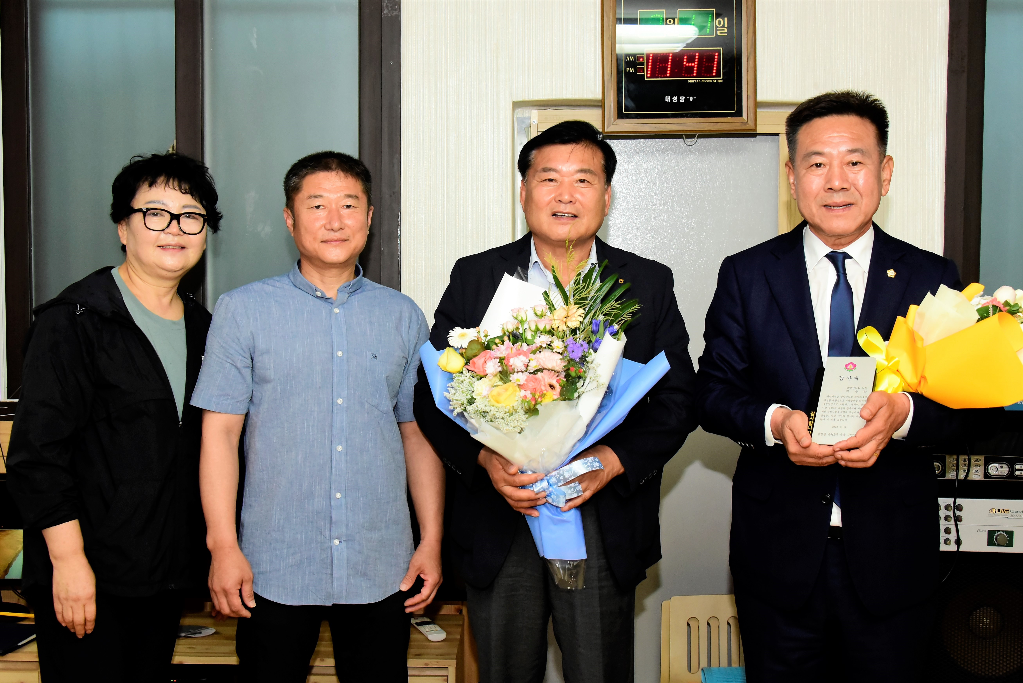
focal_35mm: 42
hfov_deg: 46.4
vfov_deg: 31.9
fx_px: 1194
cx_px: 512
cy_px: 342
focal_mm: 42
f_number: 5.6
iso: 3200
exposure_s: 1/250
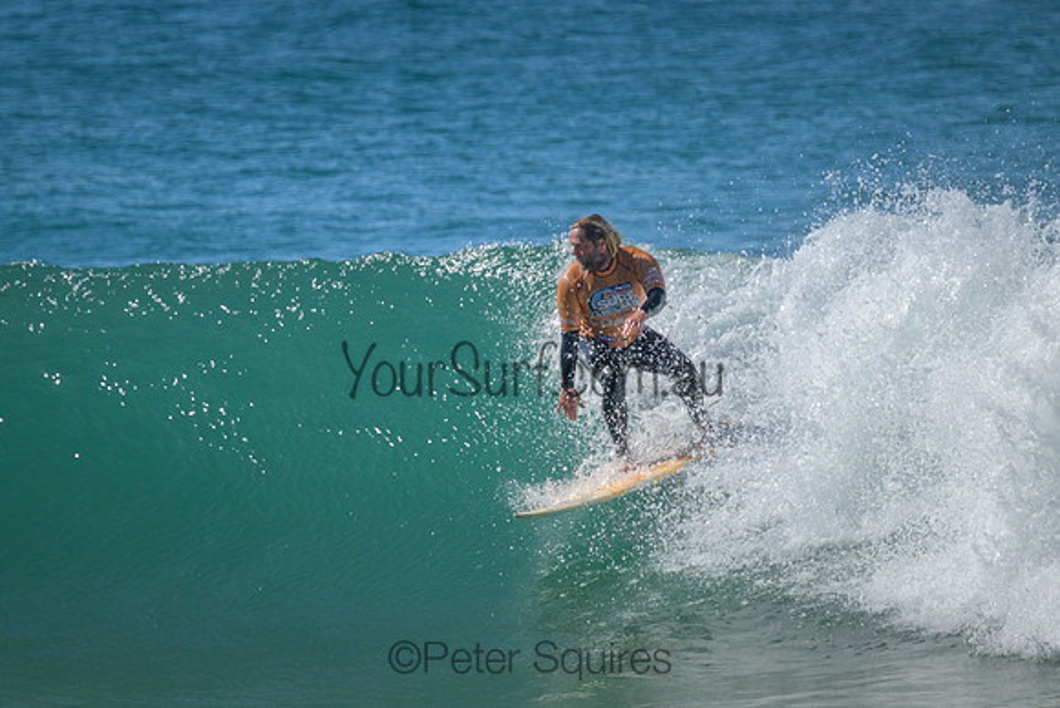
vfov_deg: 1.7
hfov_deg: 2.6
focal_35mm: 800
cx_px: 530
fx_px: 23560
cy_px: 354
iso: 1400
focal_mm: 800
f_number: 11
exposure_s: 1/1600
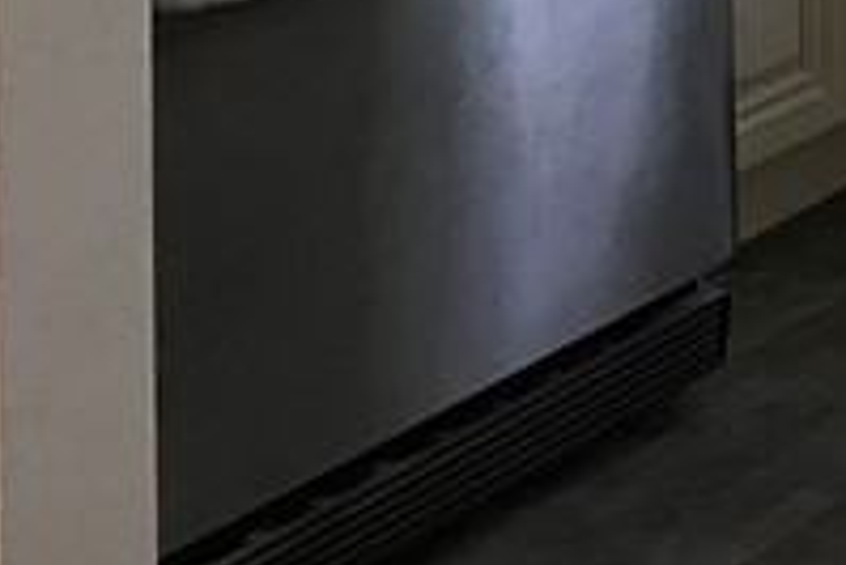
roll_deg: -2.1
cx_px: 2024
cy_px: -578
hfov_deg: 11.4
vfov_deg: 8.7
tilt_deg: -6.0
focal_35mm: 150
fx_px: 3527
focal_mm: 3.99
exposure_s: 1/30
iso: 32
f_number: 1.8
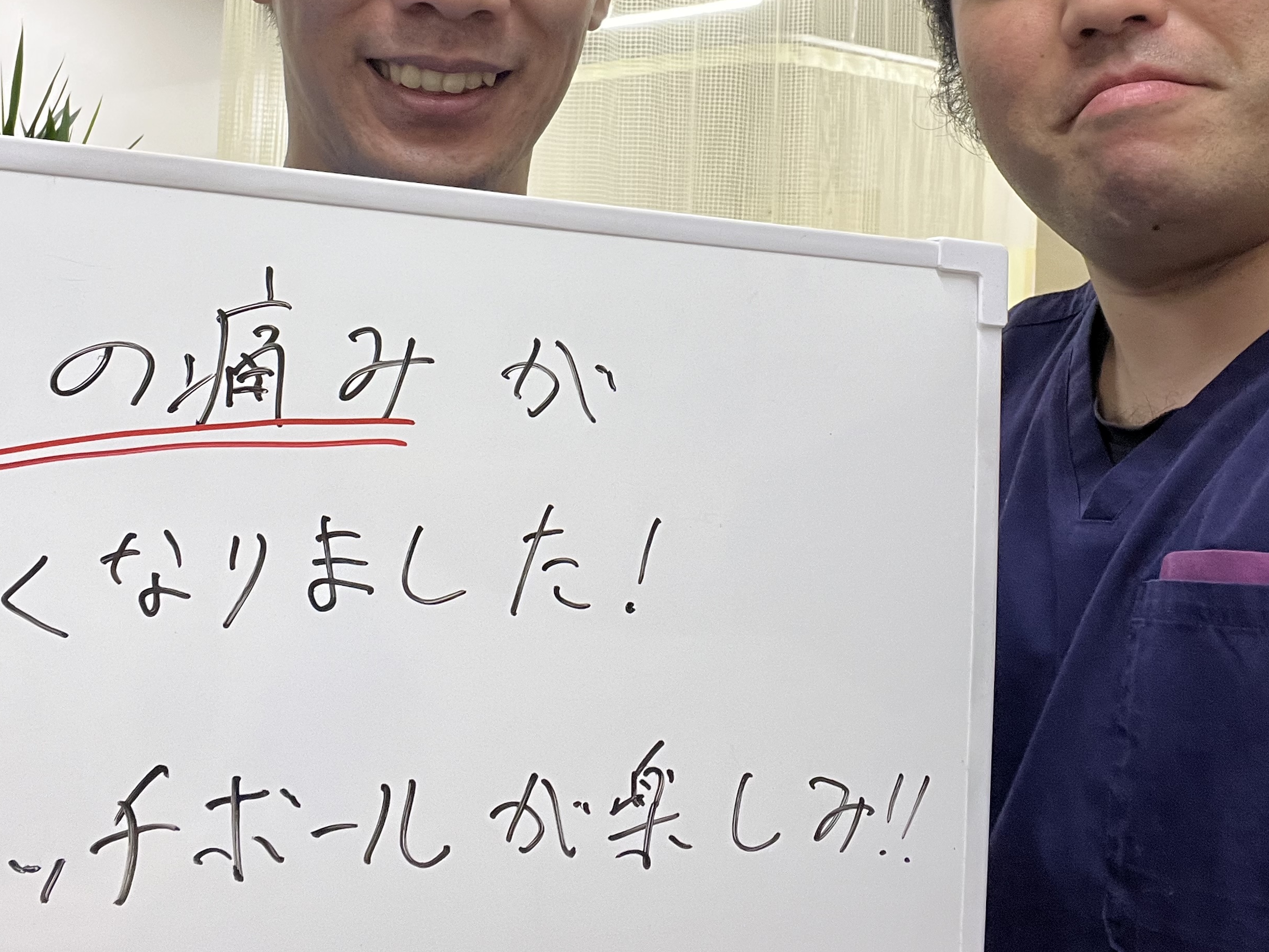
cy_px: 207
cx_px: 601
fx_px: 1393
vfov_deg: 36.6
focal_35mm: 38
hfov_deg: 49.0
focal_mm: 2.71
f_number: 2.2
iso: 160
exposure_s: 1/50
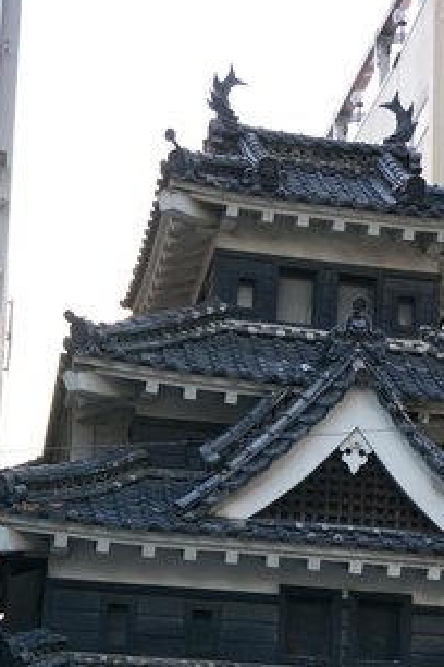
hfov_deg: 14.0
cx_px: 358
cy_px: 556
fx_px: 1794
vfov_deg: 20.7
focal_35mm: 97
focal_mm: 33
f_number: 5
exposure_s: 1/60
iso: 250
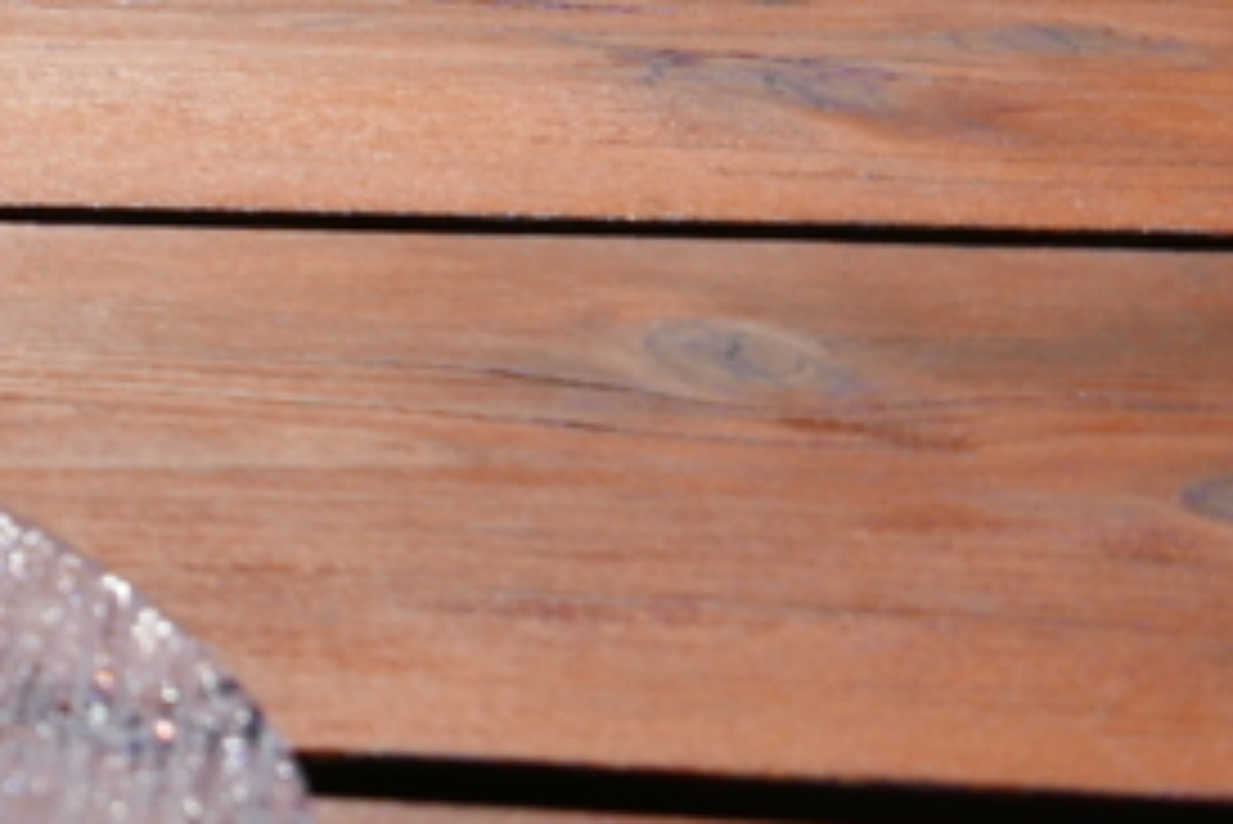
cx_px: -1240
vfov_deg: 12.7
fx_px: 3598
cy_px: -153
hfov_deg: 15.5
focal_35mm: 105
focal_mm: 10.9
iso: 200
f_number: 5.6
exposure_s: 1/1600
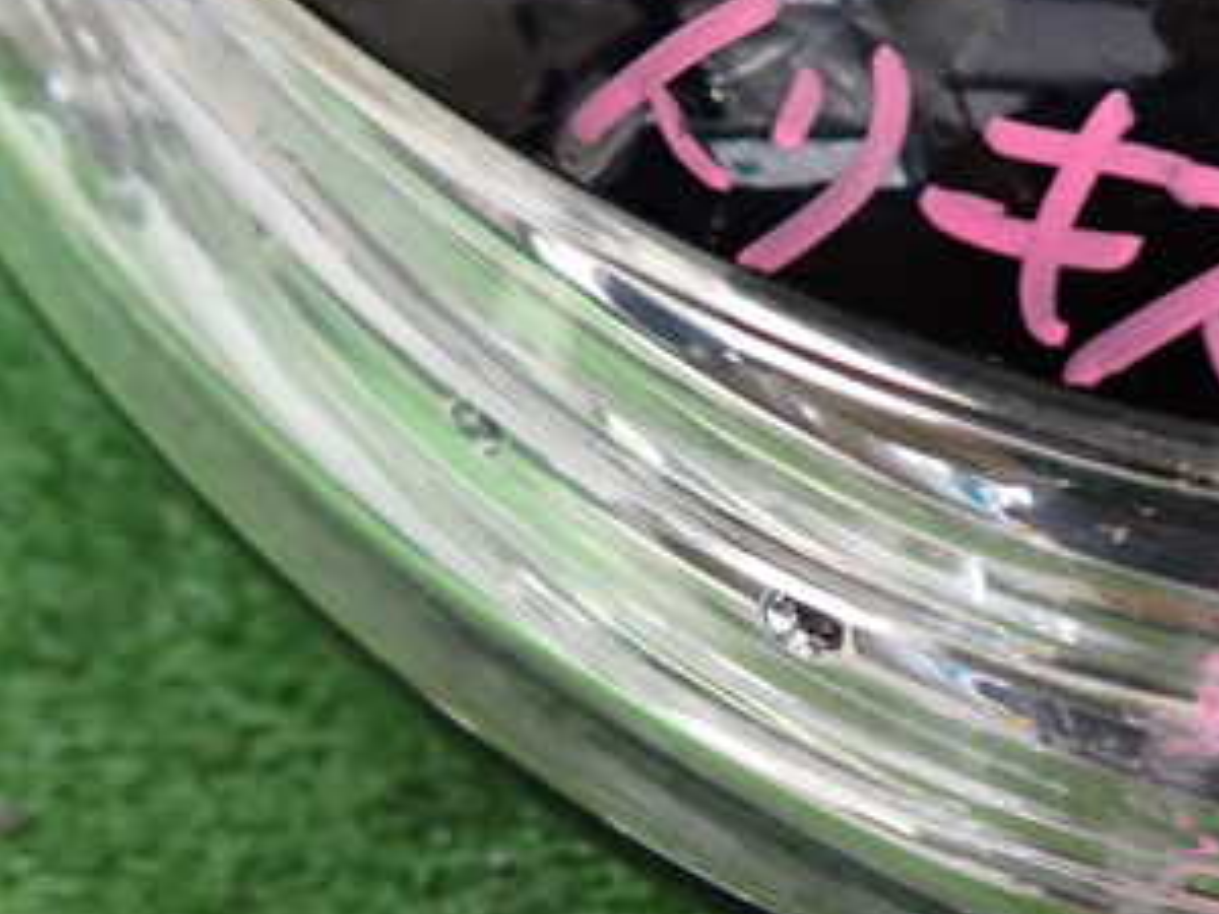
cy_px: 658
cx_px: 1215
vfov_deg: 28.8
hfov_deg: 34.7
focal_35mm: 50
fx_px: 1761
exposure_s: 1/40
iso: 640
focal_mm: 4.5
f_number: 2
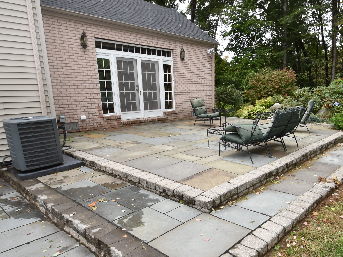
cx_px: 223
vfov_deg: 54.8
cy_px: 143
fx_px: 248
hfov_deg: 67.8
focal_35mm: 25
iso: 110
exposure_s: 1/125
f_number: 5.6
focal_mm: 10
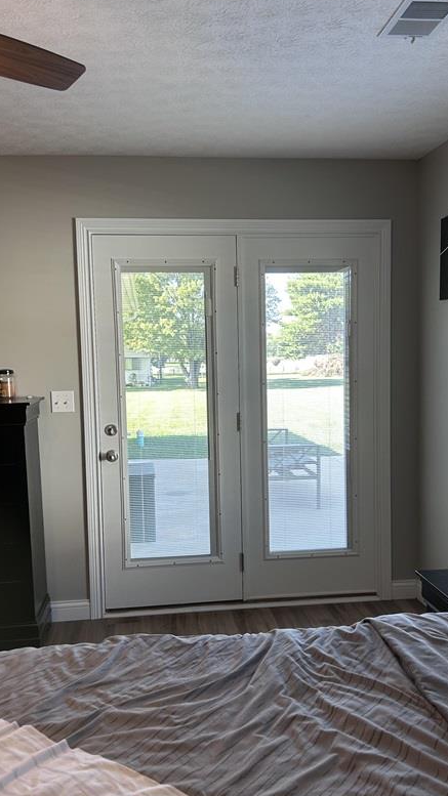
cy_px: 427
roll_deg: +0.5
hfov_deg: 33.7
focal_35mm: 35
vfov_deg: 56.6
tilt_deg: -4.8
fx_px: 739
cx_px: 250
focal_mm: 5.7
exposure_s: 1/120
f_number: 1.5
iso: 64
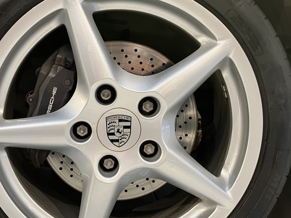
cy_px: 123
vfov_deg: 35.9
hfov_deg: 46.5
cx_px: 113
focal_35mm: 40
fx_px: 336
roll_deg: -3.1
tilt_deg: -7.5
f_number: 1.8
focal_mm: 3.99
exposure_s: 1/50
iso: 160
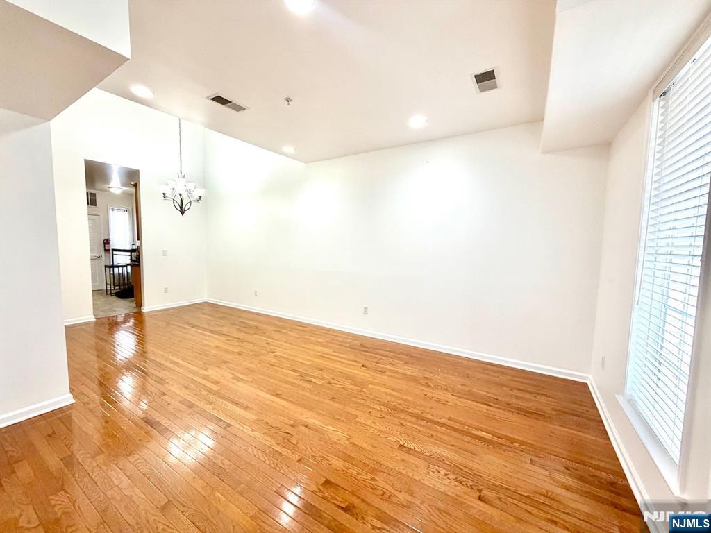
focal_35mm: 14
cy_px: 266
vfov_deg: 85.7
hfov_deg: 102.1
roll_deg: -0.7
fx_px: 288
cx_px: 356
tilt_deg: -4.2
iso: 250
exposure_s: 1/120
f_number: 2.2
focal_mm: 2.22
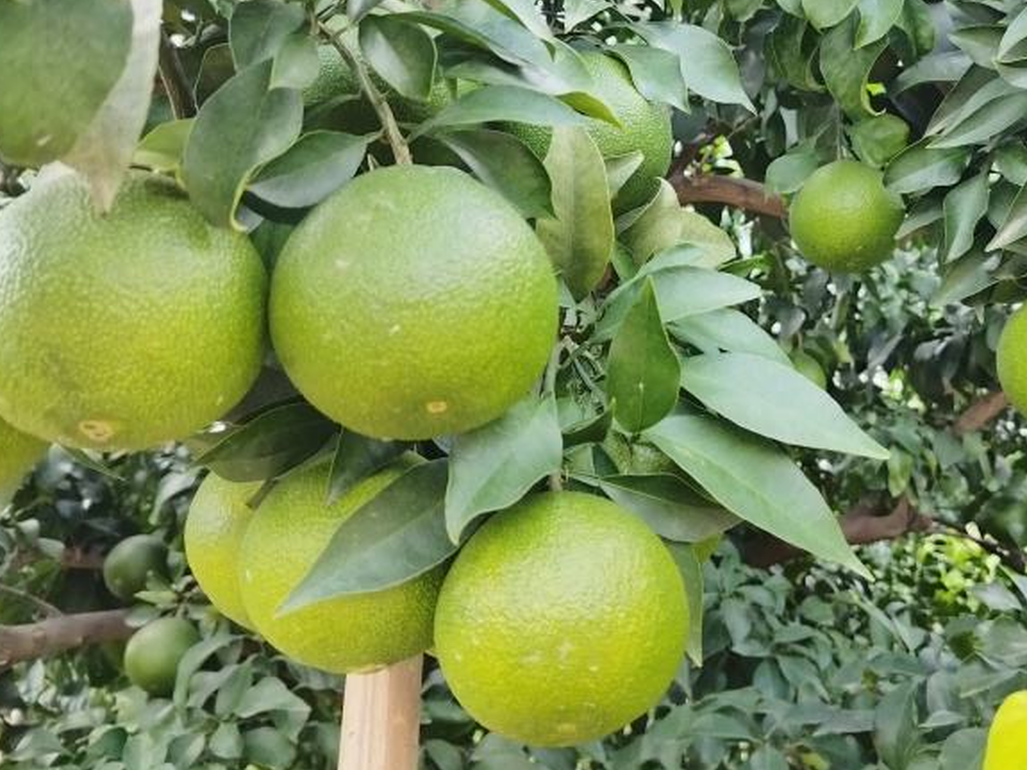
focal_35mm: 32
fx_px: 949
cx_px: 661
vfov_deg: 43.4
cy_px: 241
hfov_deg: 55.9
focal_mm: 5.52
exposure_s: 1/100
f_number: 1.9
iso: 260
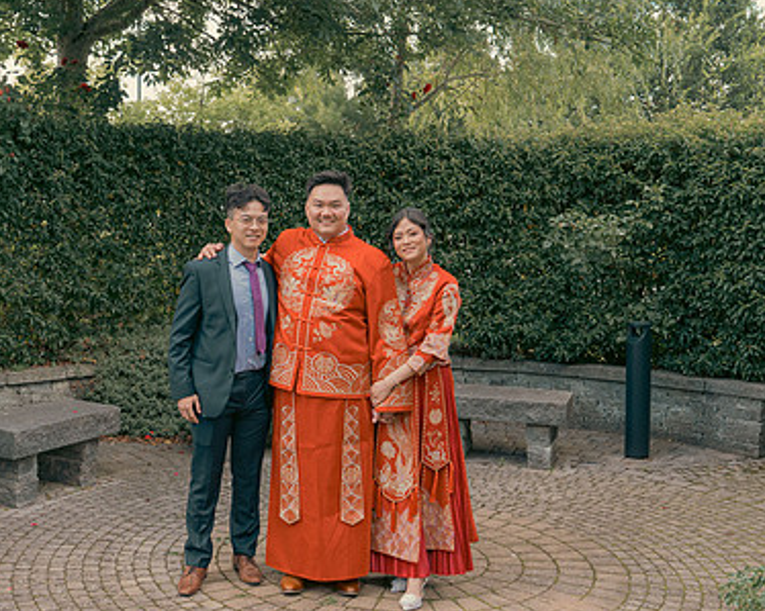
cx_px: 313
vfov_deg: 31.4
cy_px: 252
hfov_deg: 38.7
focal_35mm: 48
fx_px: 1086
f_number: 5.6
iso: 500
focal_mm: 33
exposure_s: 1/160
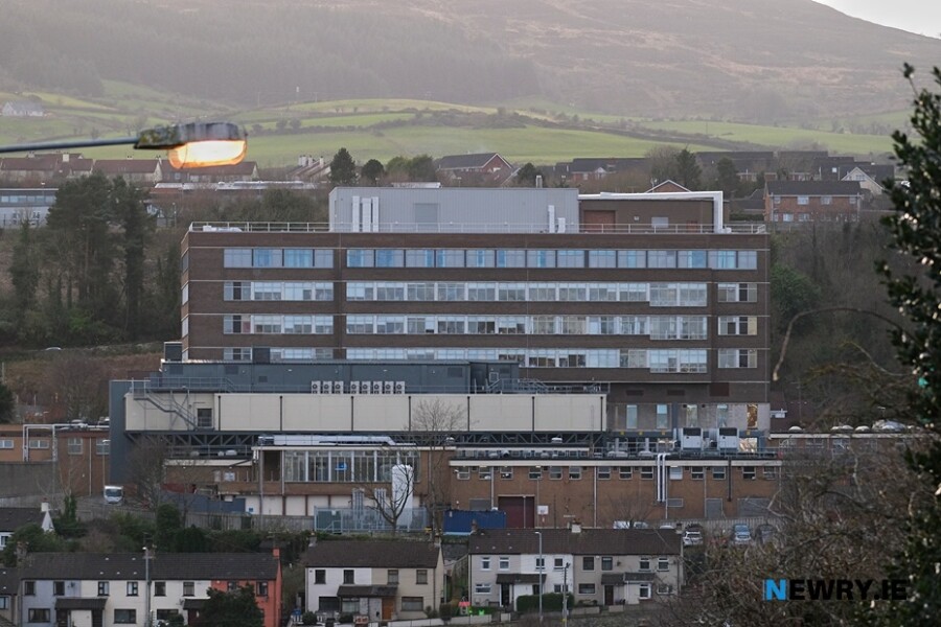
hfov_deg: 13.2
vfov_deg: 8.9
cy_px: 314
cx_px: 470
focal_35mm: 155
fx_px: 4051
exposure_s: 1/1100
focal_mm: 103.6
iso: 1000
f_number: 4.5
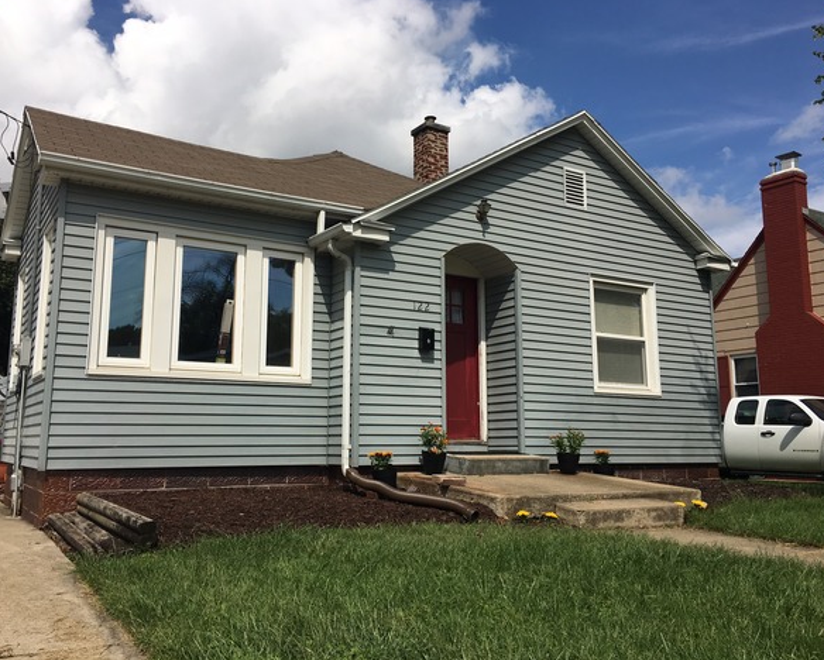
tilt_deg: +10.3
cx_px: 392
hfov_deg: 57.1
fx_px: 757
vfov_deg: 47.2
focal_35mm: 31
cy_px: 326
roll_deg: -0.4
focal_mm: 4.15
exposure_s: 1/3344
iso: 25
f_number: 2.2
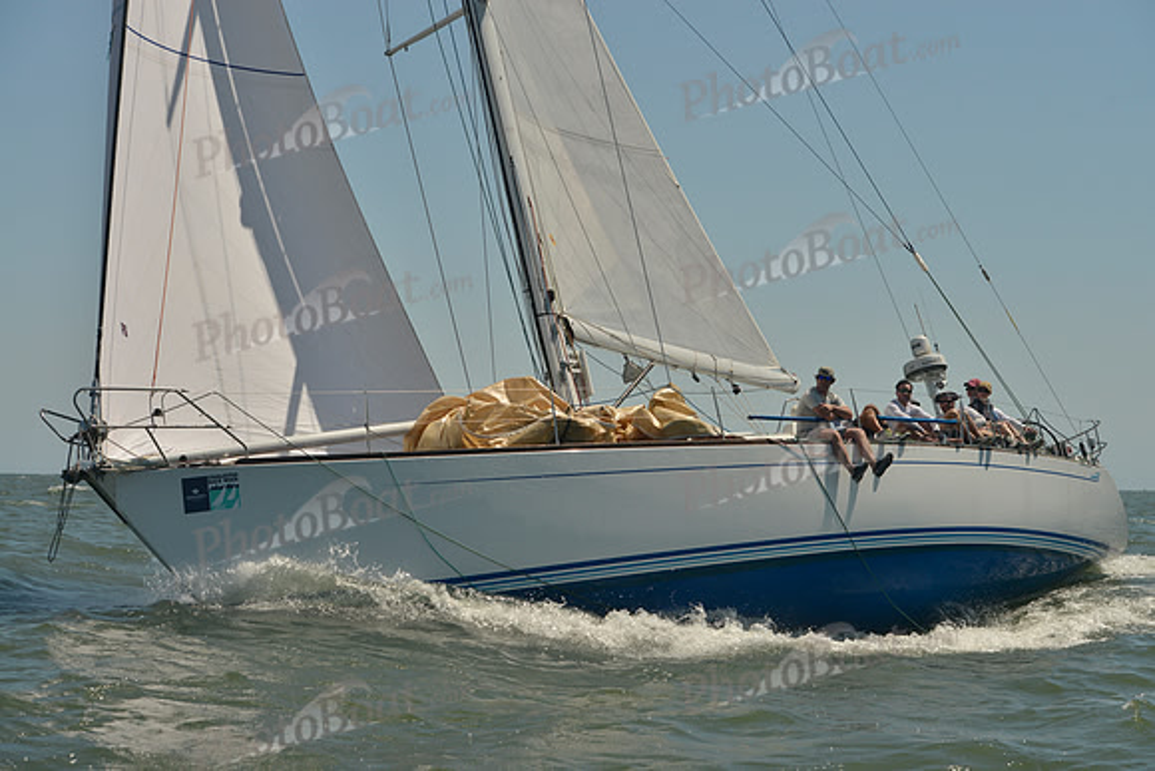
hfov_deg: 28.8
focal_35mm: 70
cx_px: 578
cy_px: 386
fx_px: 2246
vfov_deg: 19.5
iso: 280
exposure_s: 1/1000
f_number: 9
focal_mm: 70
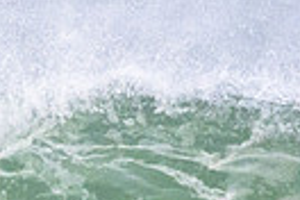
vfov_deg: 0.3
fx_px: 34964
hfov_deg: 0.5
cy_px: 315
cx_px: 389
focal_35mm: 4196
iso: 3200
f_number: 11
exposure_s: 1/2000
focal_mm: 800
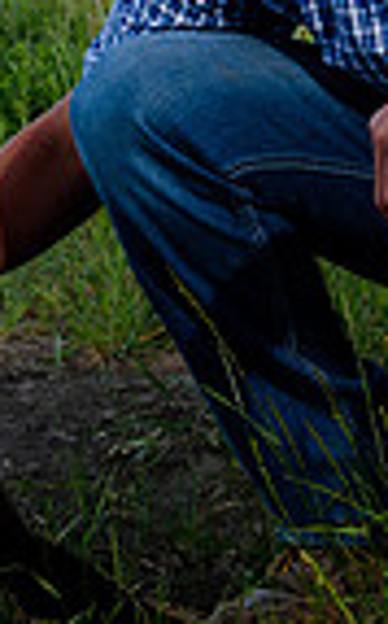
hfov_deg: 6.8
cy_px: 91
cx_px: 91
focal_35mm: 192
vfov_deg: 10.9
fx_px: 3258
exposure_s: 1/125
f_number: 8
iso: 160
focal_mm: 40
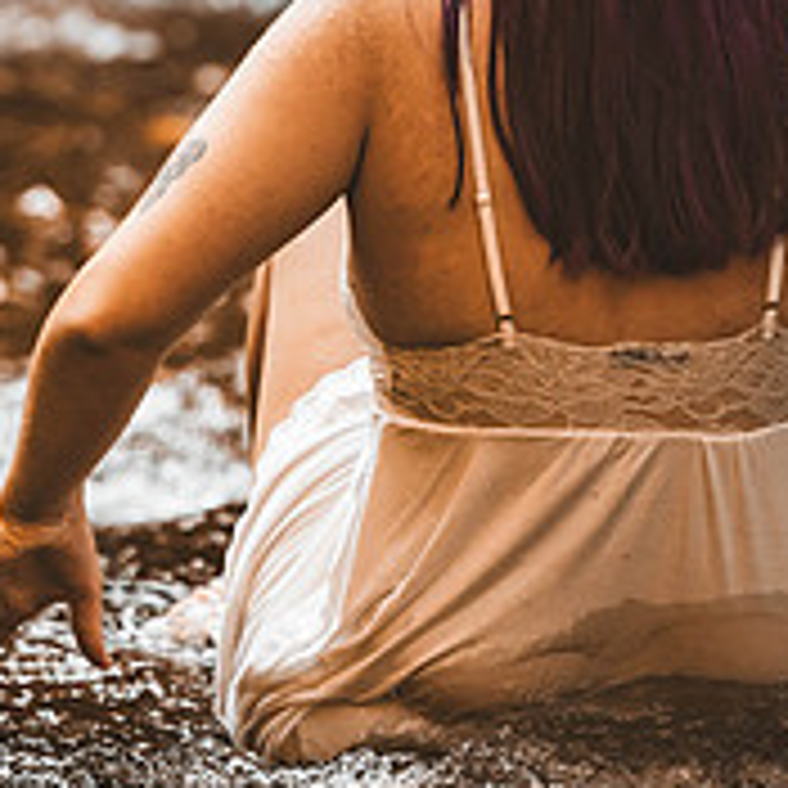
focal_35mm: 535
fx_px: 13779
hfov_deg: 3.3
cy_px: 97
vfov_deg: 3.3
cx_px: 176
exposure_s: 1/400
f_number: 2.8
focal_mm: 190
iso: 1000
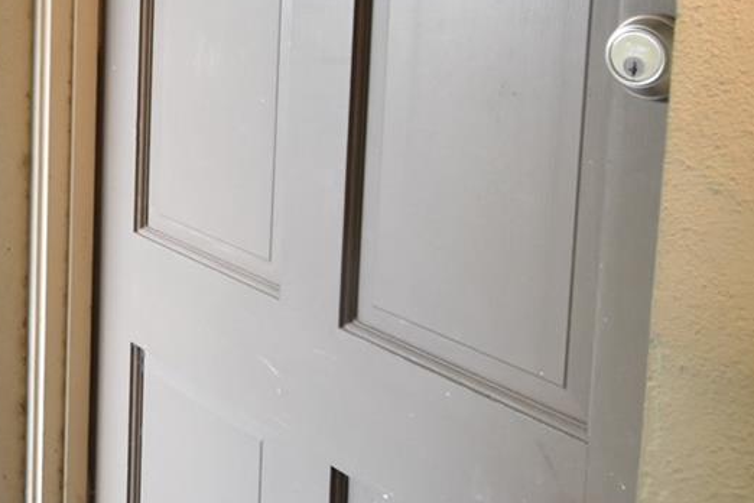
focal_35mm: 46
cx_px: 71
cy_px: -9
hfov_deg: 39.5
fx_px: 963
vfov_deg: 27.4
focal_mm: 10
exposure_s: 1/60
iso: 800
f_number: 3.5
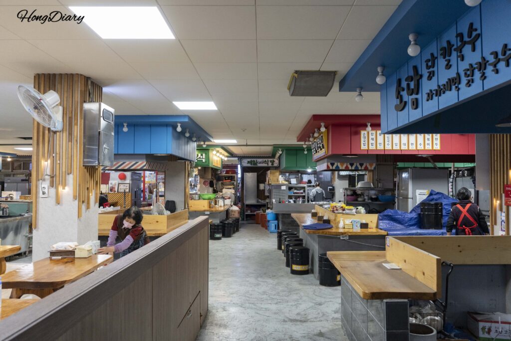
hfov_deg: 63.7
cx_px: 256
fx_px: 412
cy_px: 170
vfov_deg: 45.0
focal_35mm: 29
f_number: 4
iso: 2500
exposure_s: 1/160
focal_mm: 29
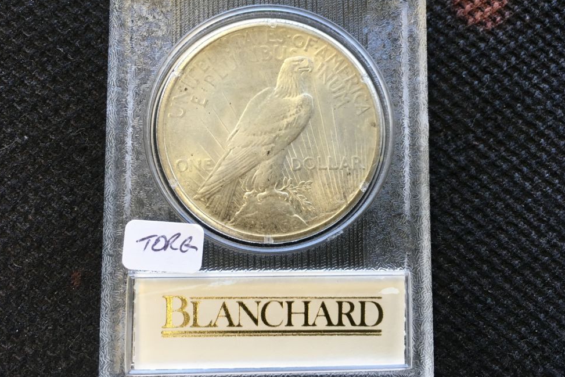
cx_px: 282
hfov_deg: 60.3
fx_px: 487
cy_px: 168
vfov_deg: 42.3
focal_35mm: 31
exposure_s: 1/30
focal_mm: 4.15
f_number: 2.2
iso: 40
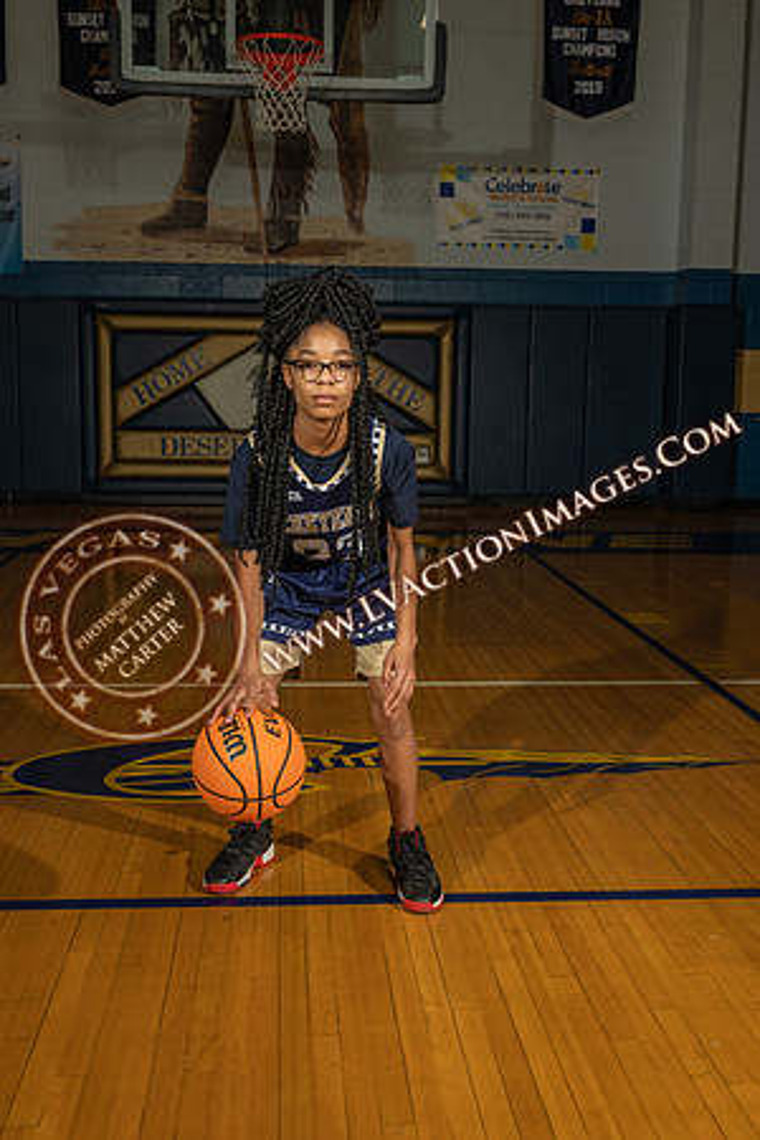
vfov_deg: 50.7
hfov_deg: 35.1
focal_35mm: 38
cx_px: 380
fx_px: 1203
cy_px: 570
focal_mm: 38
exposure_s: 1/200
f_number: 7.1
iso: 160
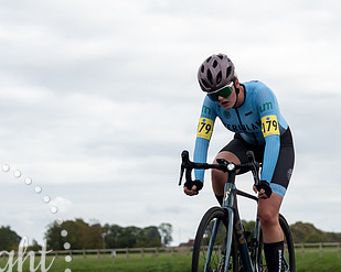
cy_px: 310
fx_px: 2220
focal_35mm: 220
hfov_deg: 8.8
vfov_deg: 7.0
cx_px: 303
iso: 100
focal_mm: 62
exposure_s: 1/1000
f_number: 3.5
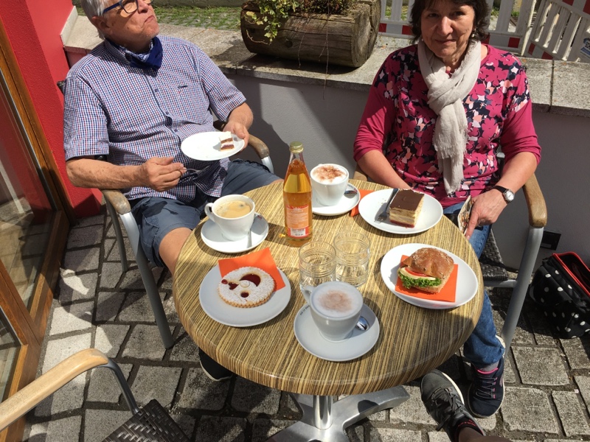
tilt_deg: -37.4
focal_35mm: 29
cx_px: 295
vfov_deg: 48.2
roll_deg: +3.2
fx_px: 494
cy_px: 221
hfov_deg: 61.7
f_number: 2.2
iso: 25
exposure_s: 1/1972
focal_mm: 4.15
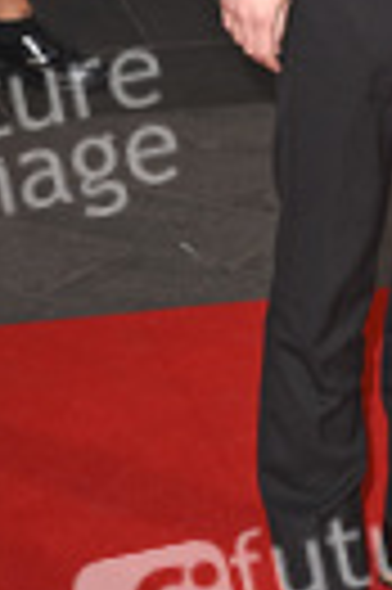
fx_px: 3259
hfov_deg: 6.8
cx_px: 439
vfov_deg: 10.2
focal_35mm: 199
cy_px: -68
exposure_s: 1/250
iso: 640
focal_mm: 65
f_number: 6.3
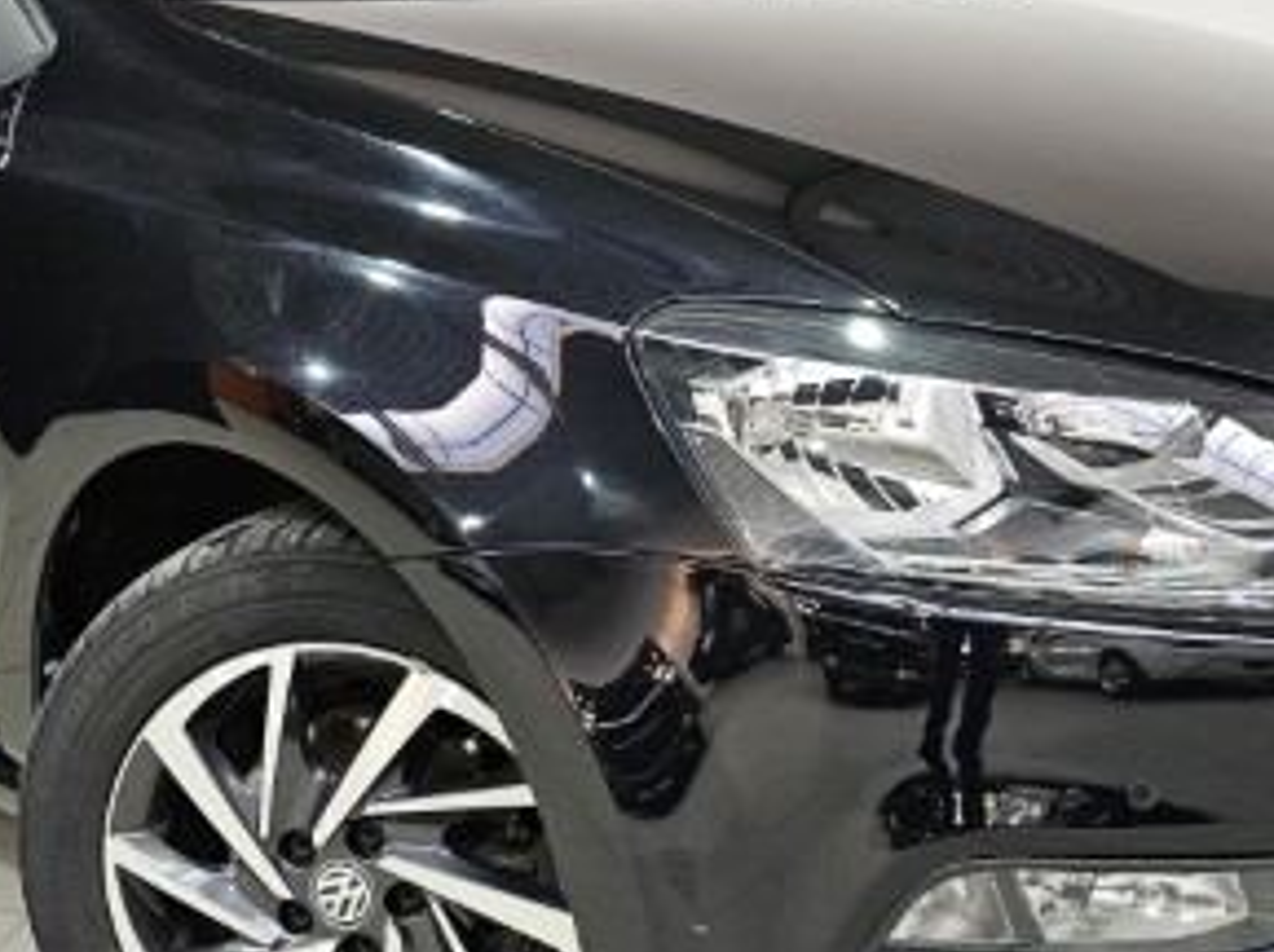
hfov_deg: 37.5
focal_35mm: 51
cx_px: 573
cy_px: 538
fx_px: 1875
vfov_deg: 28.5
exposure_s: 1/180
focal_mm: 6.3
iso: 160
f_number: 1.7
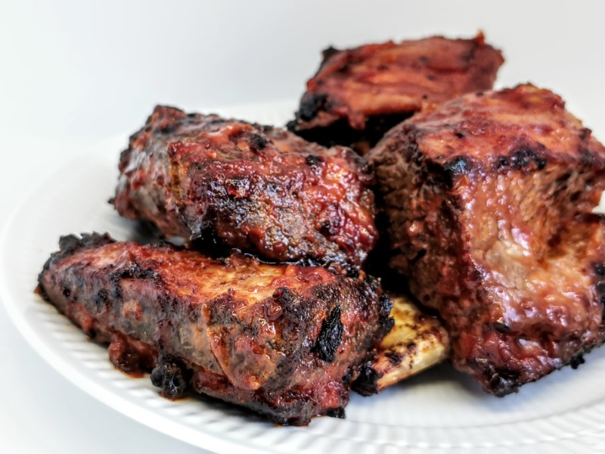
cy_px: 227
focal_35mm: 45
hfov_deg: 42.1
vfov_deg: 32.2
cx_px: 302
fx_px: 786
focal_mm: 5.56
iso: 125
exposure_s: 1/100
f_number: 1.6
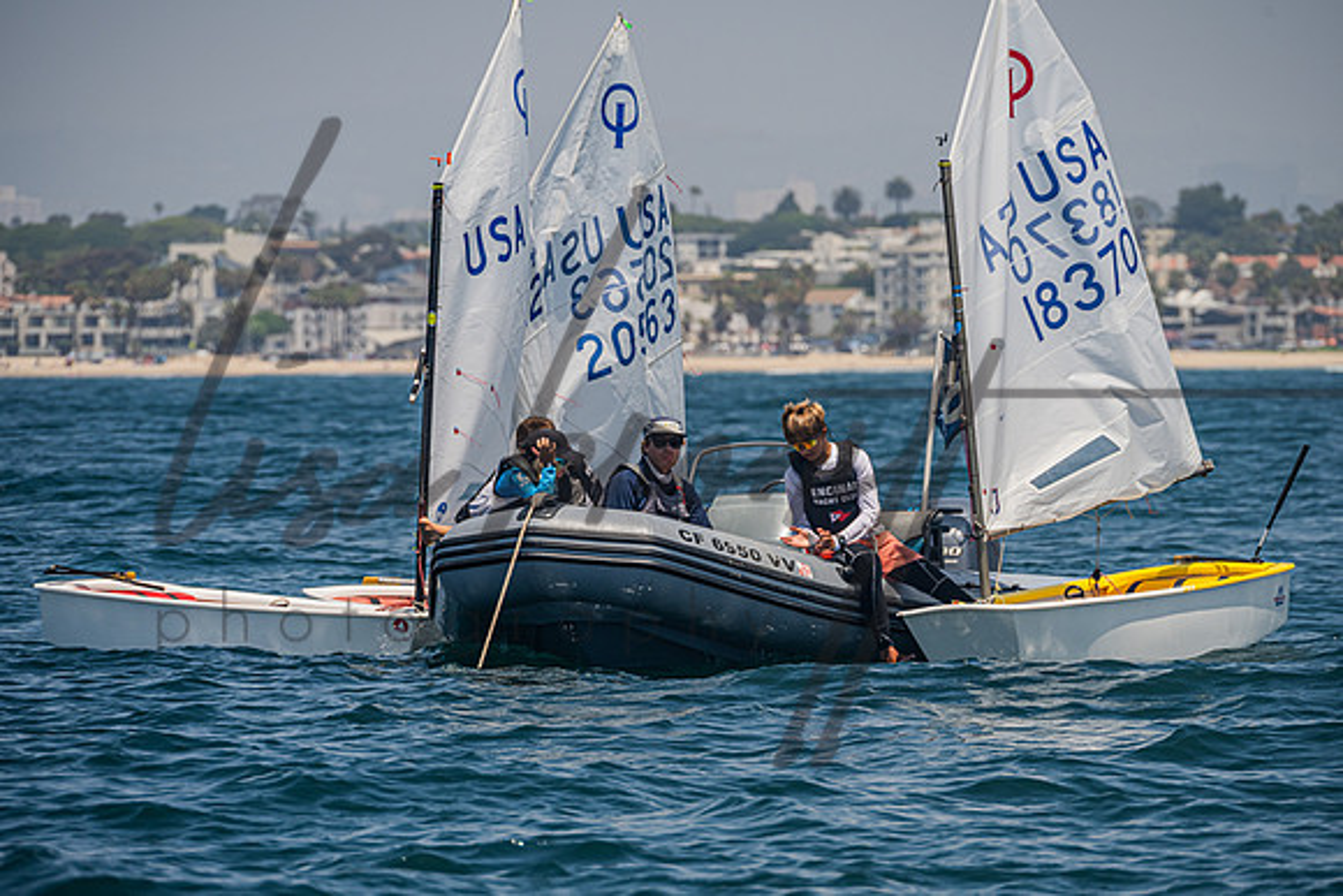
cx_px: 705
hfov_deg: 6.7
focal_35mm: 305
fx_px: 11394
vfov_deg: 4.5
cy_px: 515
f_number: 8
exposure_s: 1/1250
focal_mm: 260
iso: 250
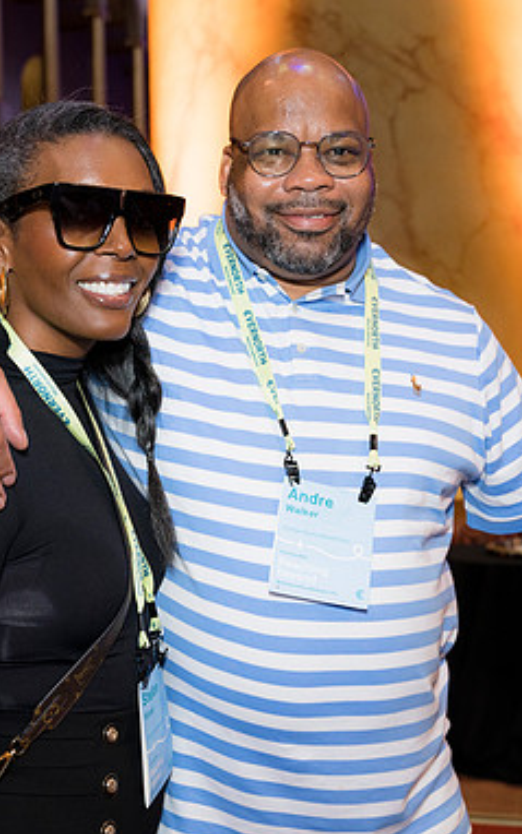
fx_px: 1251
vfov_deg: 36.9
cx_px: 232
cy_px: 420
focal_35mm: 55
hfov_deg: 23.6
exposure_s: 1/100
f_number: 4
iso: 800
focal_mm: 35
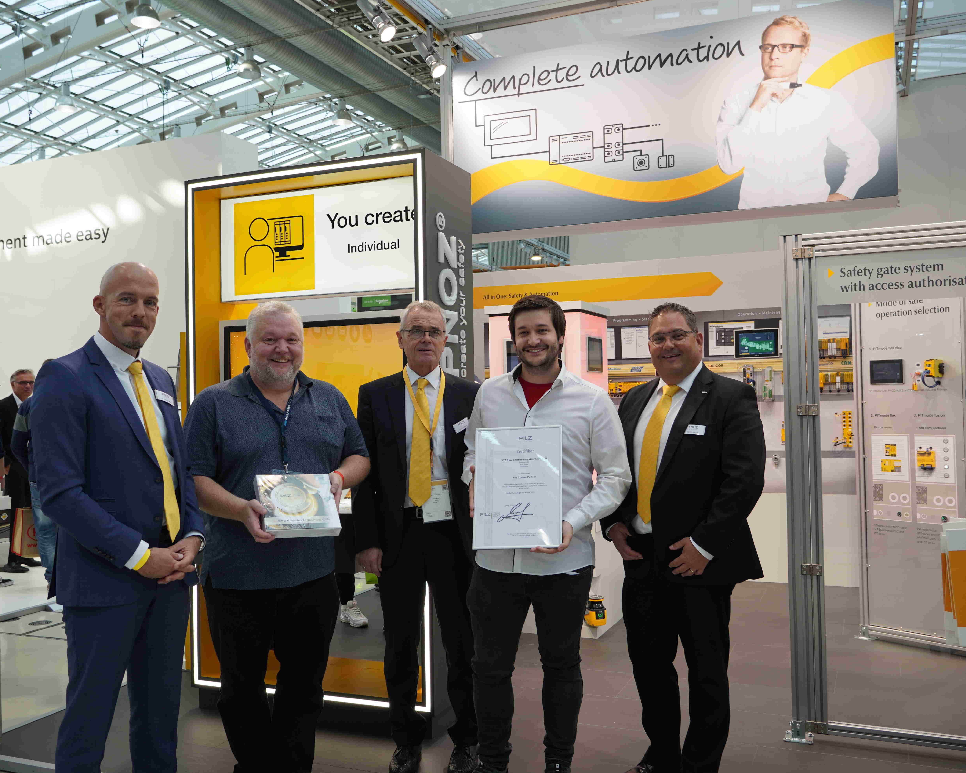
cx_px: 477
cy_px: 383
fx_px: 931
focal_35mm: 33
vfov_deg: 45.1
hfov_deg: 54.8
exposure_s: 1/60
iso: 100
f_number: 3.5
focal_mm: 19
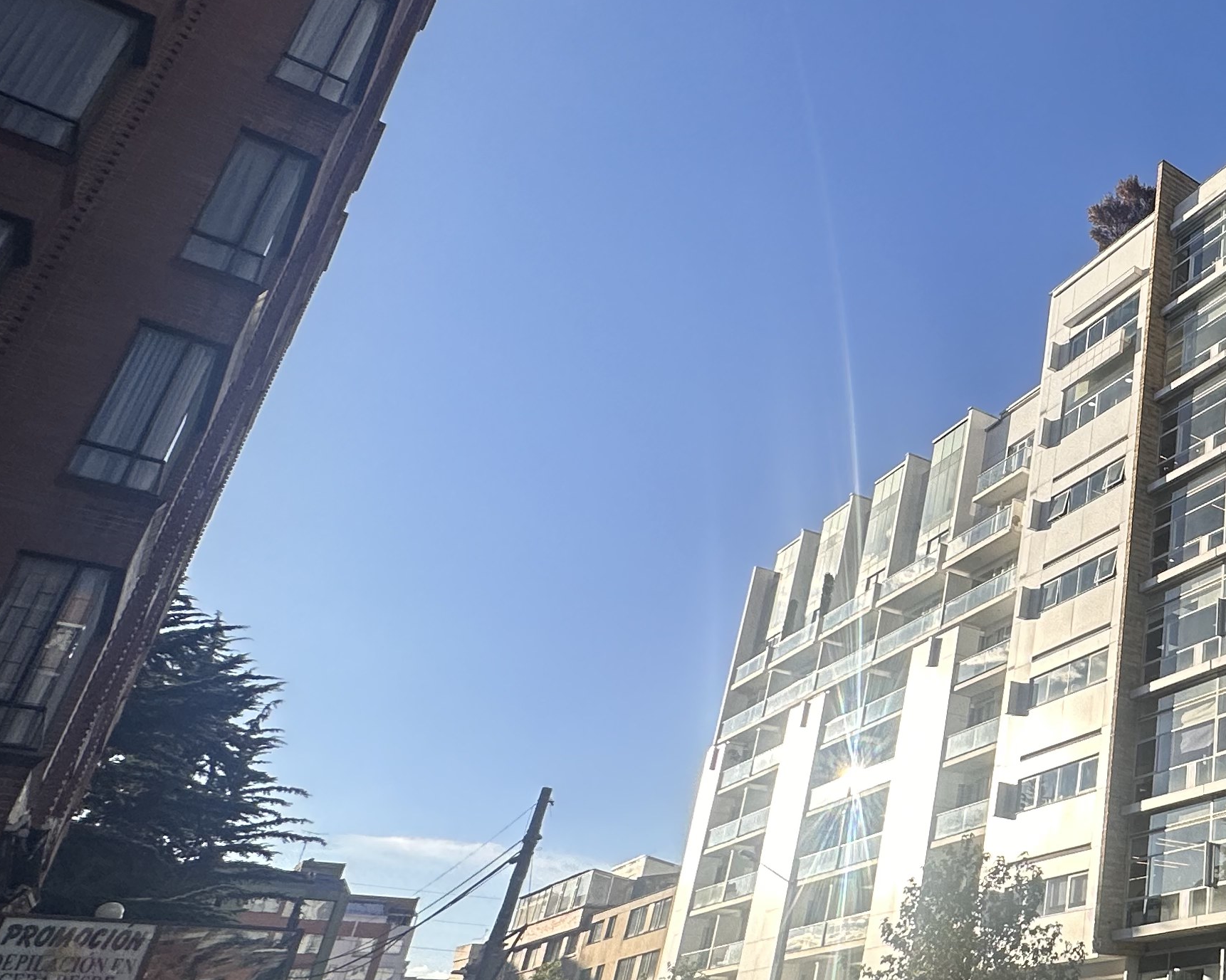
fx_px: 1161
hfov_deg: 41.7
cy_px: 567
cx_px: 1403
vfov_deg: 45.6
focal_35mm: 32
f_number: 2.2
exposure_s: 1/1289
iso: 50
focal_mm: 2.22
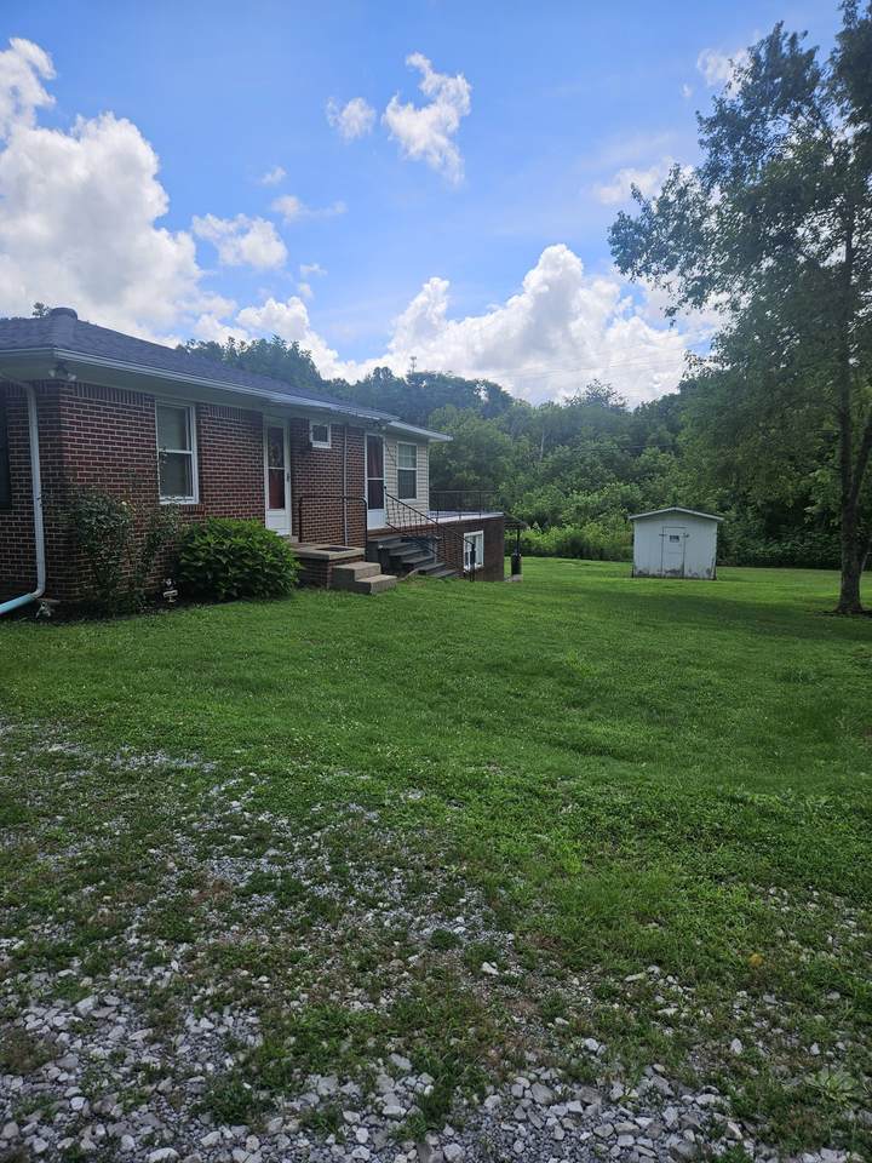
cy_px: 582
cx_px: 436
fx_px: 773
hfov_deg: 58.9
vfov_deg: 73.9
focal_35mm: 23
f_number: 1.8
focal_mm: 5.4
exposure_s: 1/1814
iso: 25
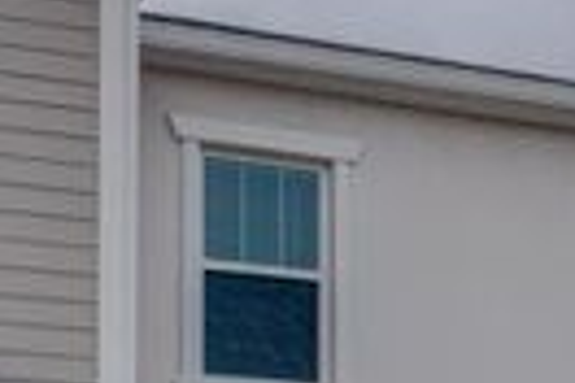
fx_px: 2044
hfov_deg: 16.0
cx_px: 346
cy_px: 472
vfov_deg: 10.5
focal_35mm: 128
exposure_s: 1/640
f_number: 8
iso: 400
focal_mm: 16
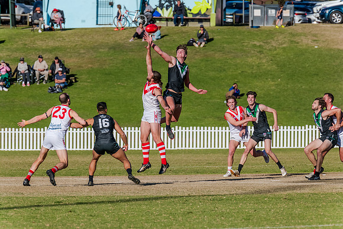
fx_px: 4100
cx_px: 172
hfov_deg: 4.8
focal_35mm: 430
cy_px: 114
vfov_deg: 3.2
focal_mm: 420
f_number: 10
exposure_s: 1/2000
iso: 800
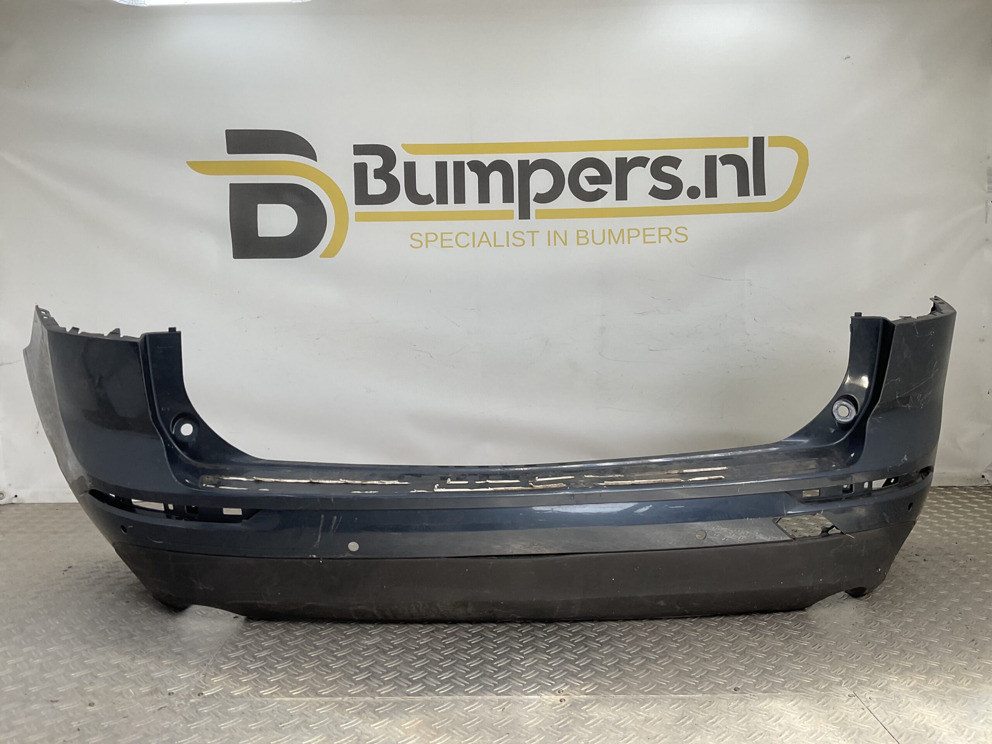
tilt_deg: -7.1
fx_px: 831
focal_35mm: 29
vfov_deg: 48.2
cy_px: 372
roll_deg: -0.3
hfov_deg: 61.7
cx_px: 496
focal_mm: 3
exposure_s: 1/254
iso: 16
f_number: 1.8
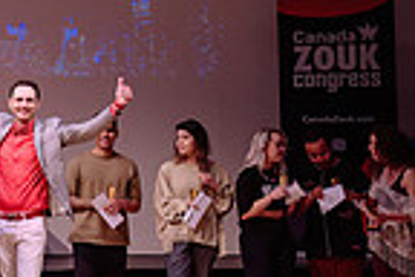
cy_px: 45
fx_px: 1418
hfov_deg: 15.5
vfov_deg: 11.1
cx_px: -179
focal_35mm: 123
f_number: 3.2
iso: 1000
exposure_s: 1/400
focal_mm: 30.5
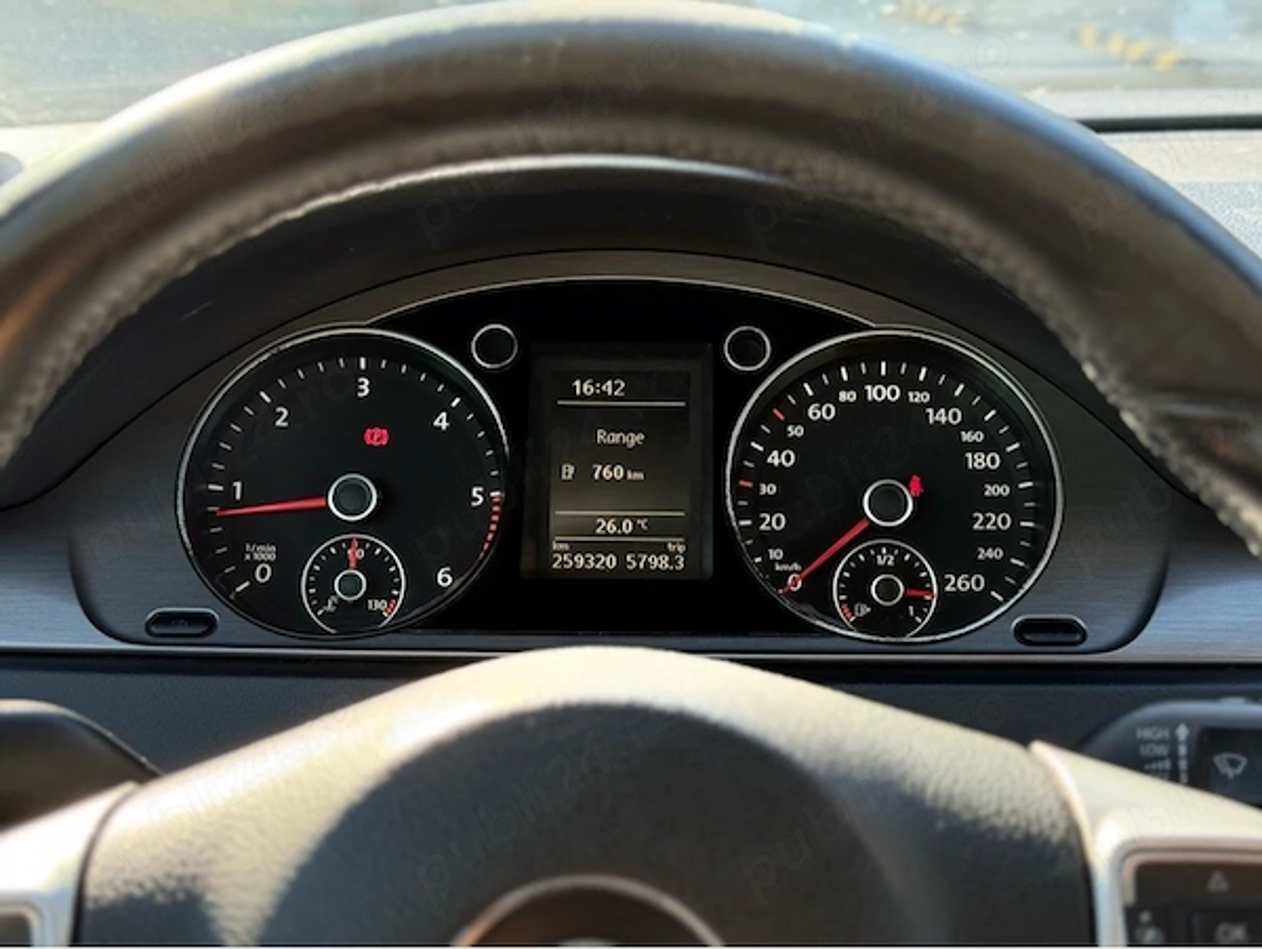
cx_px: 631
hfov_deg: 39.6
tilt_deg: -18.6
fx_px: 1751
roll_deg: -0.2
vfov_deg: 30.3
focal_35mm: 48
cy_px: 474
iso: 160
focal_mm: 6.76
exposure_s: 1/242
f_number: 1.78
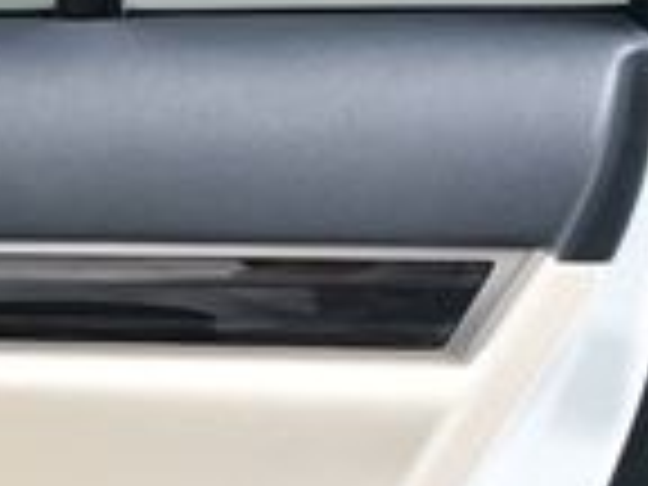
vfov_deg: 10.2
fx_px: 2639
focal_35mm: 141
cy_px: 675
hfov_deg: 12.9
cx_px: -468
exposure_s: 1/160
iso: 100
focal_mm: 22
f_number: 5.6
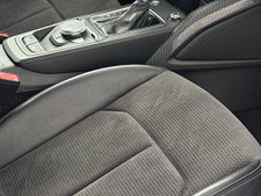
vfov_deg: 17.7
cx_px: 224
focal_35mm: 81
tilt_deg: -22.7
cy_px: -6
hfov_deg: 23.6
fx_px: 611
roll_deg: -2.7
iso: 250
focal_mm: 6.86
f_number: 1.78
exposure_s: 1/54
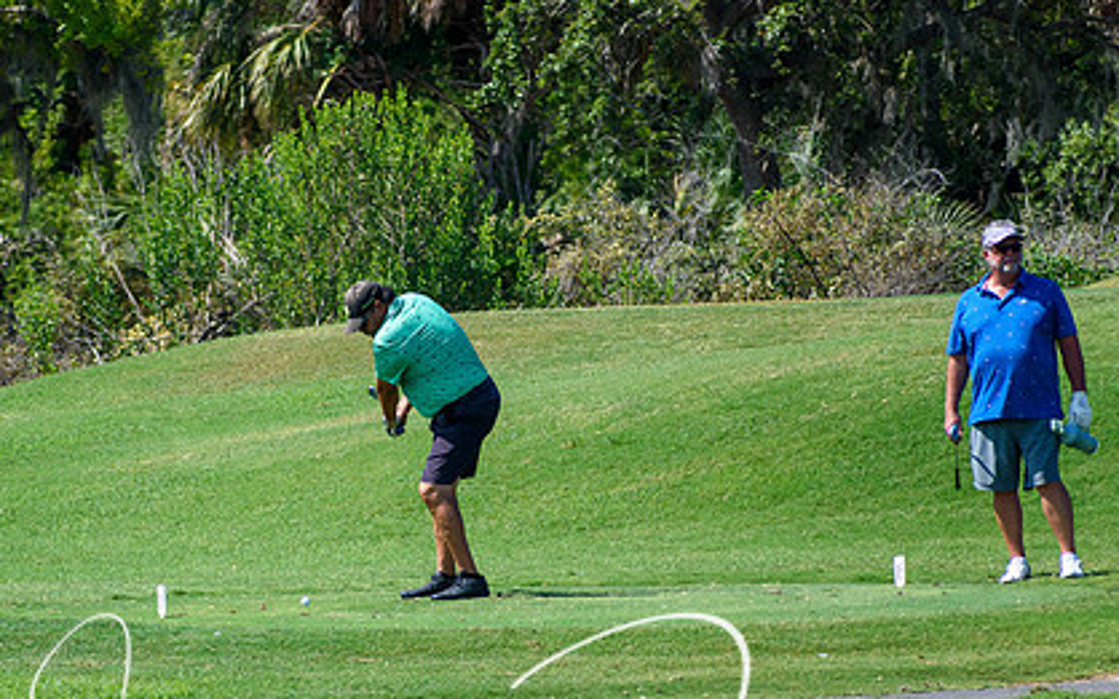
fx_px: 16829
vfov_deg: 2.4
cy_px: 510
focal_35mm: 552
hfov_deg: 3.8
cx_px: 369
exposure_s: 1/2000
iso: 320
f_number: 6
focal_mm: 260
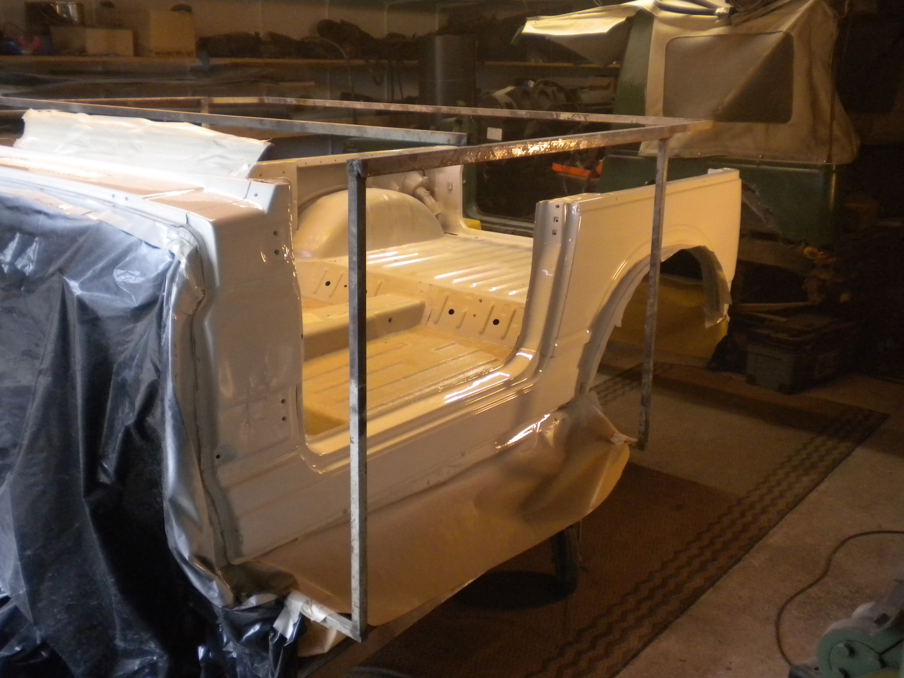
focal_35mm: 35
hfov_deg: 52.6
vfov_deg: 40.7
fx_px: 914
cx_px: 452
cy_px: 339
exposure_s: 1/63.1
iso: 400
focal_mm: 6.3
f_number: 3.1
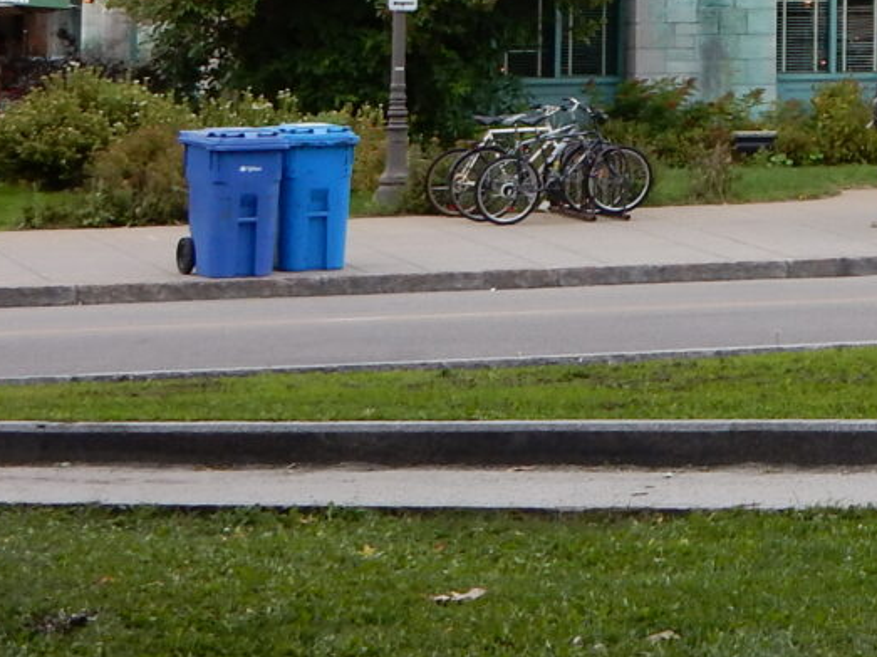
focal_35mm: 158
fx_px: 4002
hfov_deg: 11.8
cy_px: -493
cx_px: 1454
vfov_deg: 9.0
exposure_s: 1/60
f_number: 4.2
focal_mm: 7.6
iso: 125
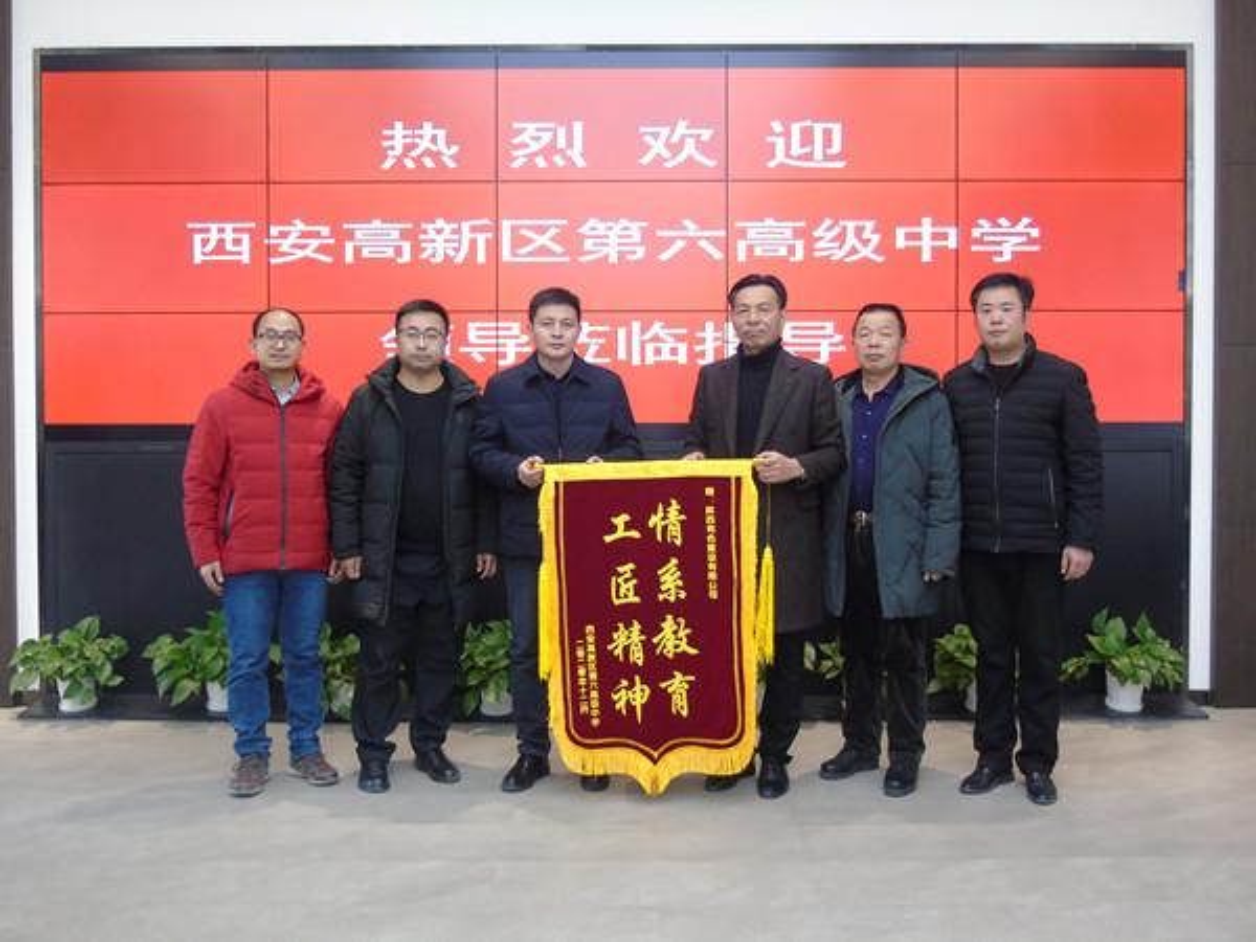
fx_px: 1052
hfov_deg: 61.7
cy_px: 471
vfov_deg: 48.2
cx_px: 628
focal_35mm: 29
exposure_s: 1/30
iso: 250
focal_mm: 5.2
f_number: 3.6
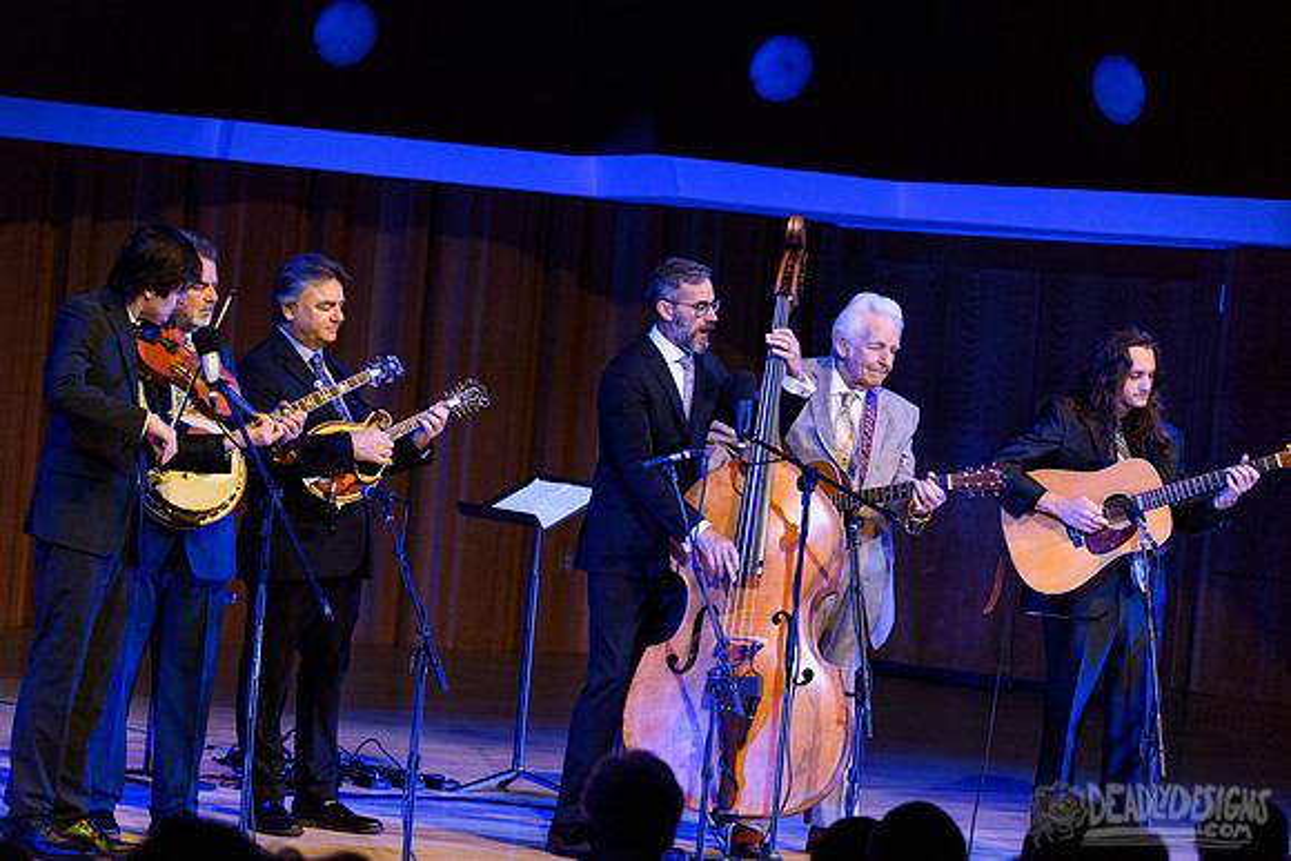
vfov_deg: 8.9
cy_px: 431
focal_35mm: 154
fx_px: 5541
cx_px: 635
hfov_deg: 13.3
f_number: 5
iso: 2500
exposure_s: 1/250
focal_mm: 150
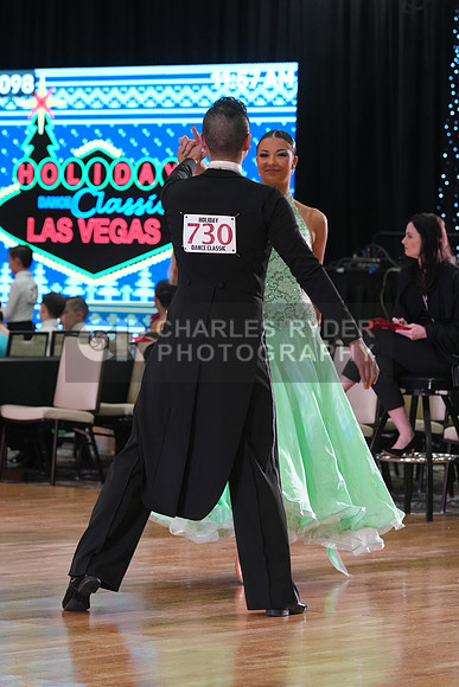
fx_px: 3039
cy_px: 344
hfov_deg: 8.6
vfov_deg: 12.9
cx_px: 230
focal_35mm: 159
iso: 4000
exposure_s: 1/200
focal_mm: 159
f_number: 6.3
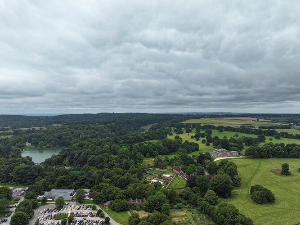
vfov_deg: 56.8
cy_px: 112
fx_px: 208
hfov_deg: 71.6
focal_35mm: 24
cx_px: 150
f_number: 2.8
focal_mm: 12.29
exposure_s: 1/1600
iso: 110
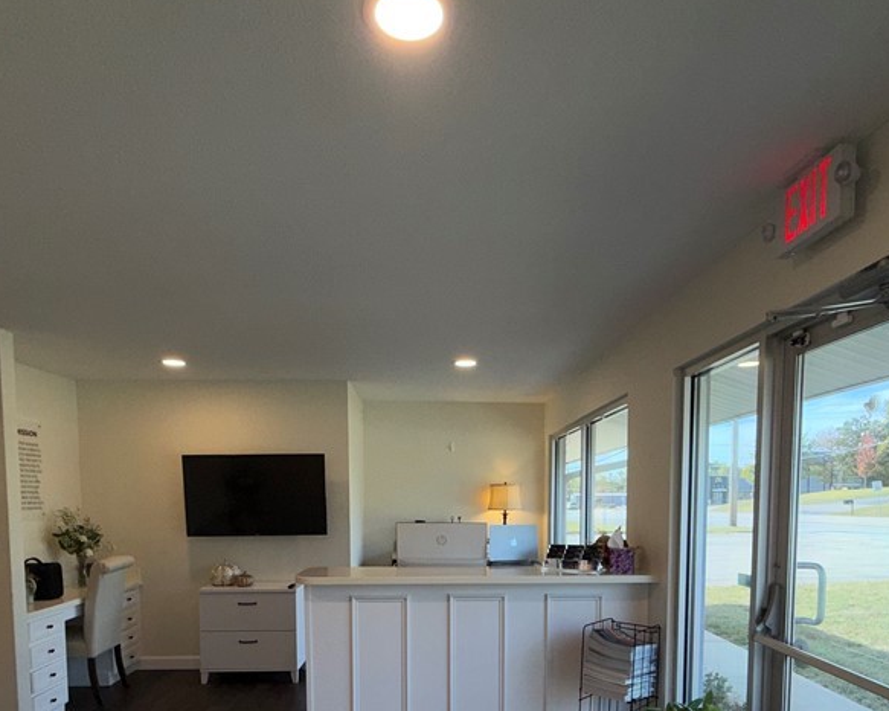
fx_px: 631
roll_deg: +0.4
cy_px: 542
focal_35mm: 24
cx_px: 444
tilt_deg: -4.8
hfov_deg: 70.3
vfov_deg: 55.6
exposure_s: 1/120
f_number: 2.2
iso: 32
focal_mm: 2.22
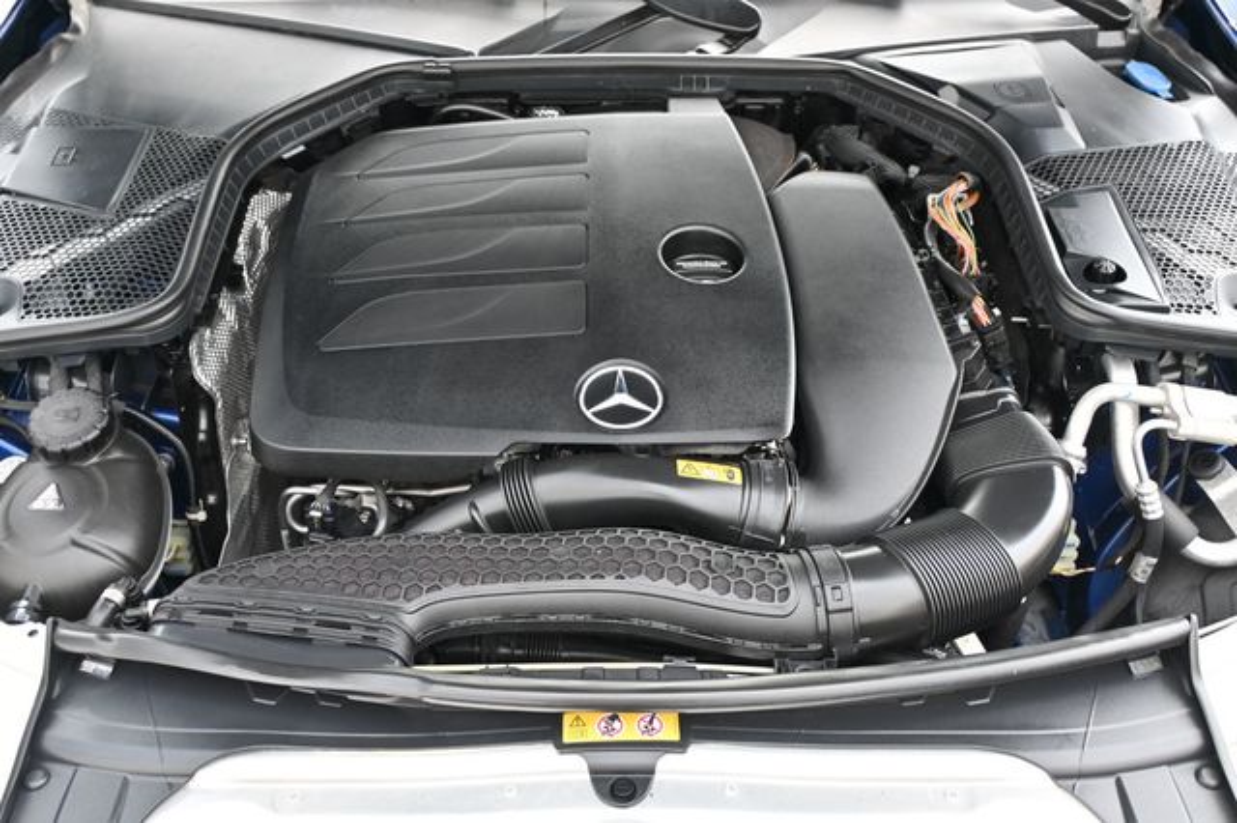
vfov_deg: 38.3
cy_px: 412
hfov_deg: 55.1
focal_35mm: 34
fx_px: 1185
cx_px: 618
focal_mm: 23
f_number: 4.2
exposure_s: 1/200
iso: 400
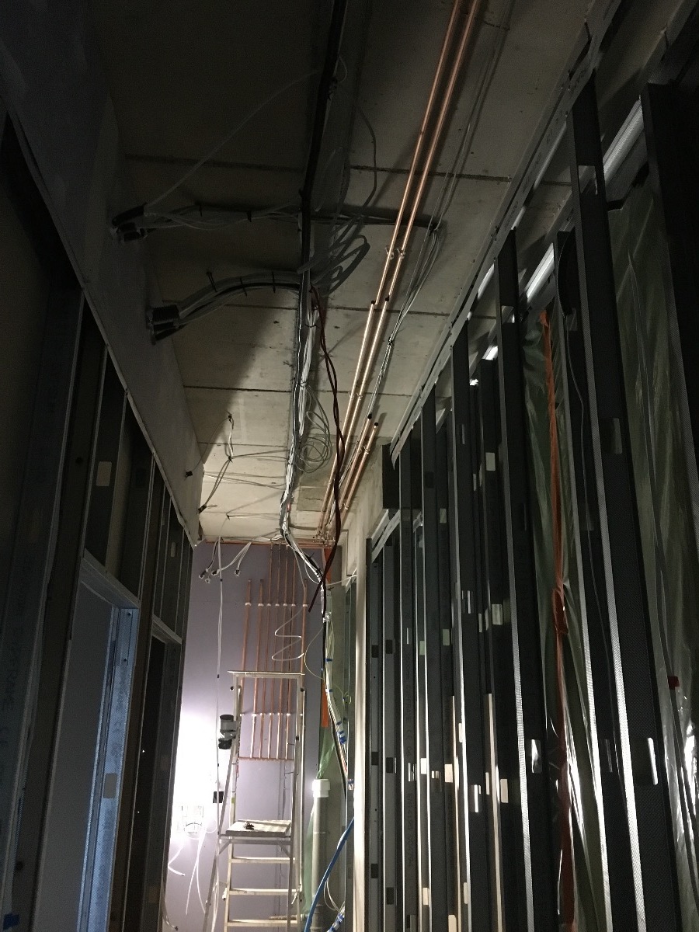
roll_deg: -1.5
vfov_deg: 61.7
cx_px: 350
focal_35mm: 29
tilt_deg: +17.4
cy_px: 466
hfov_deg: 48.2
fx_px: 781
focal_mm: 4.15
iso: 250
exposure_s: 1/17
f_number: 2.2
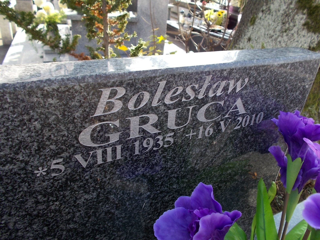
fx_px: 277
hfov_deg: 60.0
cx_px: 160
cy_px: 120
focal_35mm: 30
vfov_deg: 46.8
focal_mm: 5.3
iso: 80
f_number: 3.4
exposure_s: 1/100
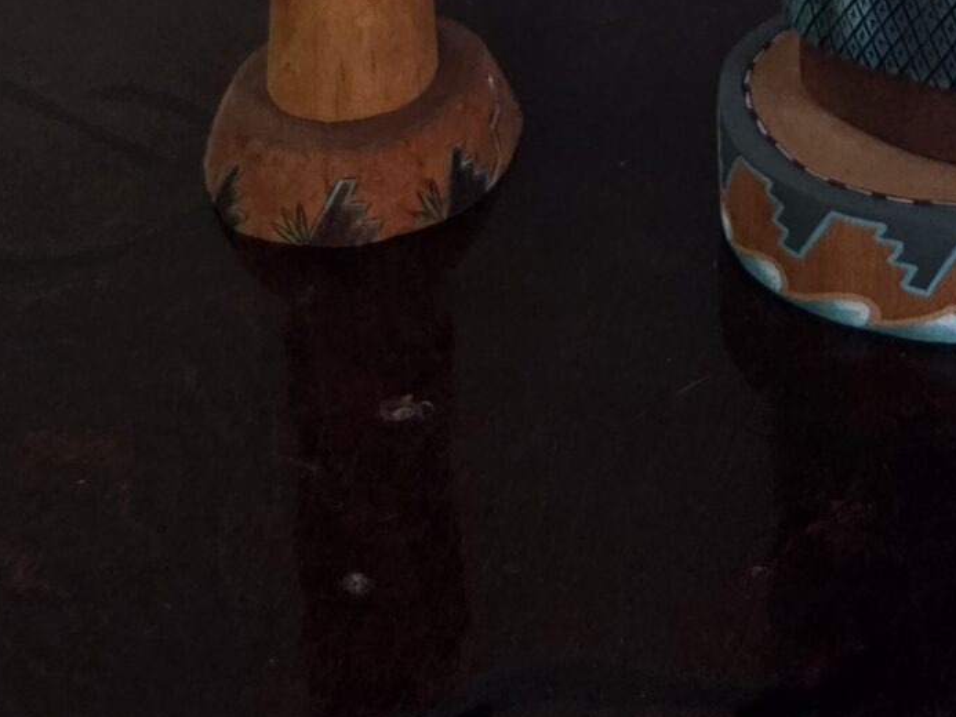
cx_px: 709
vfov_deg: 15.1
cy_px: -568
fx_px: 2348
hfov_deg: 22.8
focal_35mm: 85
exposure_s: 1/120
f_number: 1.8
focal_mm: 5.4
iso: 1600
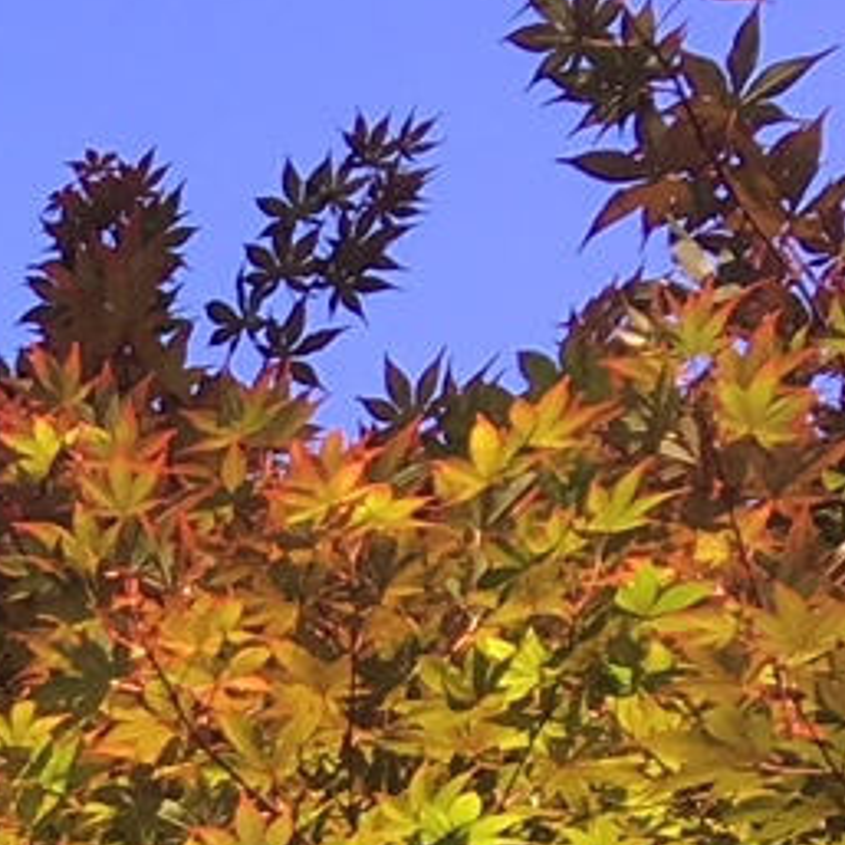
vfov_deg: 7.9
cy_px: 2223
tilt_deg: +32.8
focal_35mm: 201
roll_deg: -7.1
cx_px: -1917
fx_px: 5551
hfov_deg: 7.4
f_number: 2.2
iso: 25
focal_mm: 4.15
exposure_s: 1/251
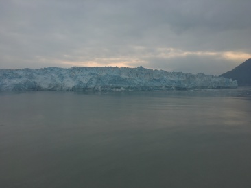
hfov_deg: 61.7
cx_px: 126
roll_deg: +1.0
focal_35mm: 29
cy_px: 94
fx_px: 210
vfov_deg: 48.2
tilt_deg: -3.3
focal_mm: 4.15
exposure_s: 1/1054
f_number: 2.2
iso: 25
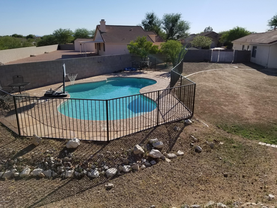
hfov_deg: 67.3
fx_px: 208
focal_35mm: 26
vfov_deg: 53.1
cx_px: 138
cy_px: 104
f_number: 1.7
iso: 50
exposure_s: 1/3712
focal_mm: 4.3
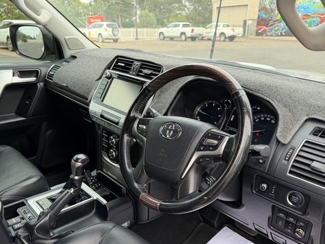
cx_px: 145
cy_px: 143
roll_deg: +1.2
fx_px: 272
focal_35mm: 29
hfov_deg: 61.5
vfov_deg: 48.0
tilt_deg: -21.3
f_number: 1.78
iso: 80
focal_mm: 6.76
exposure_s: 1/317
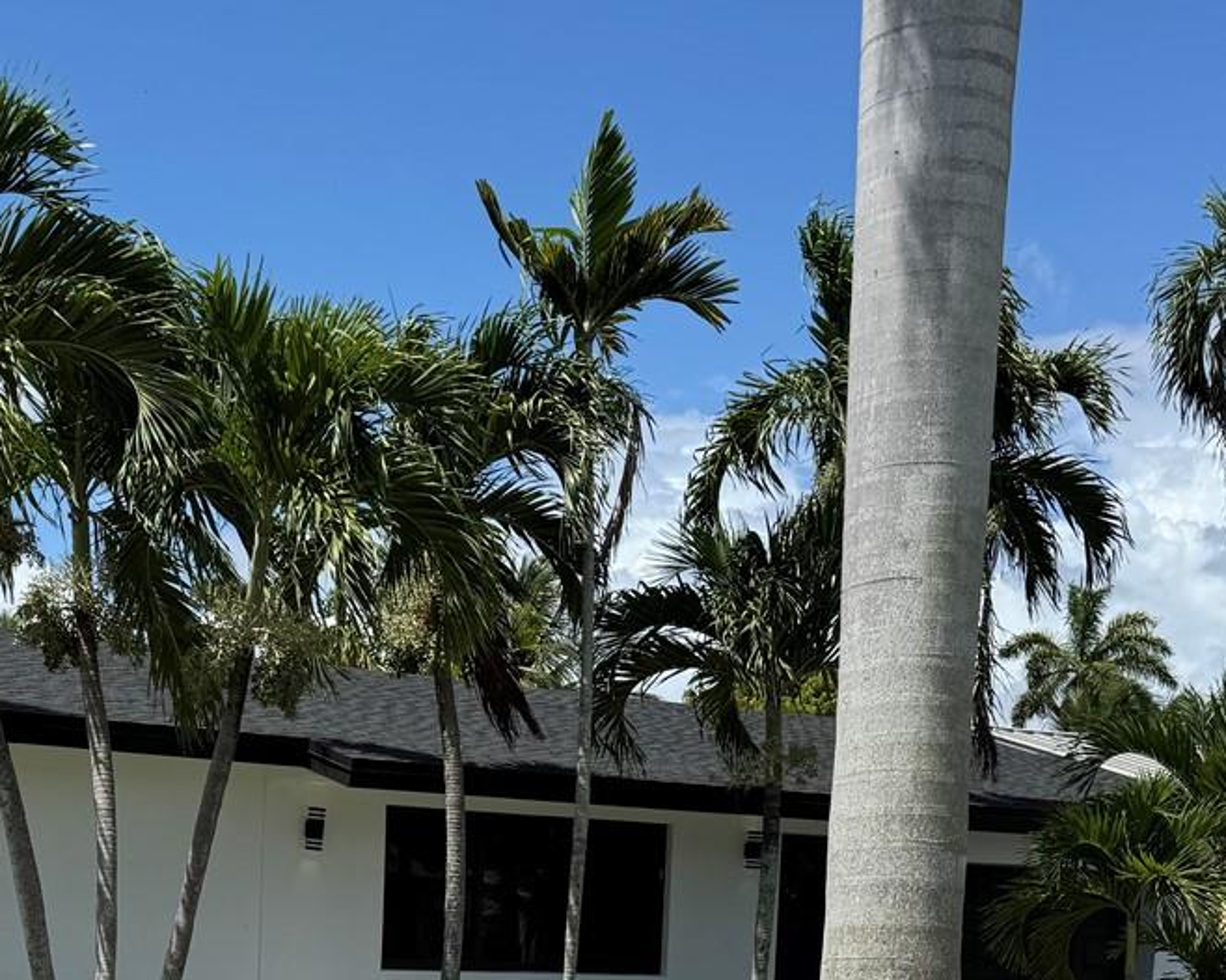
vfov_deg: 24.8
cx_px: 341
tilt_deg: -4.7
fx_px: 2068
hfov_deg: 32.5
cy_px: 1088
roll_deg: -2.0
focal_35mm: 57
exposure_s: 1/4310
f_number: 1.78
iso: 80
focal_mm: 6.76
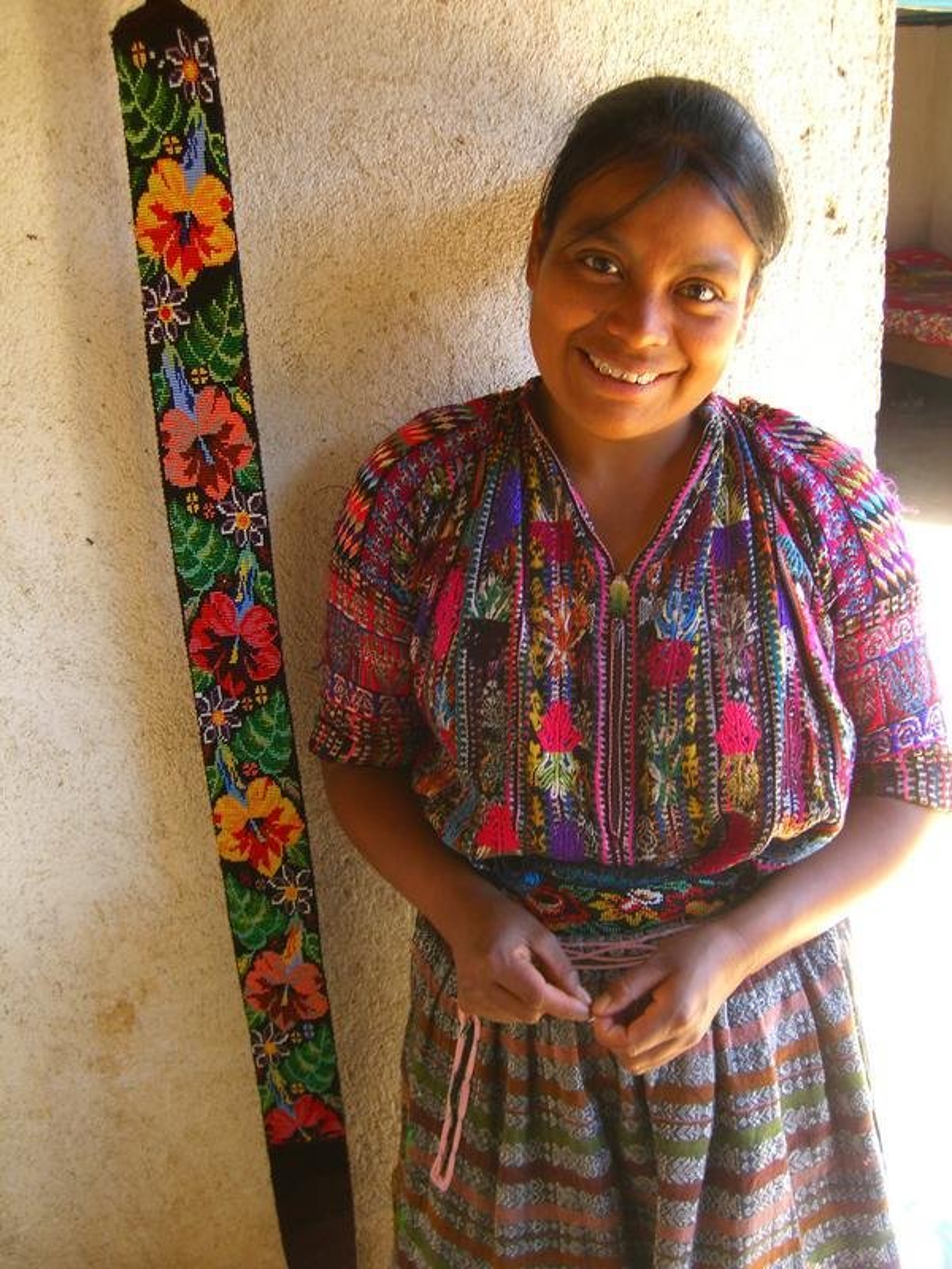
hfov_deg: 37.7
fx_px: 1393
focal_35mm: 38
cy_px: 634
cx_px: 476
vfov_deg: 49.0
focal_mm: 7.9
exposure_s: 1/80
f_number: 2.8
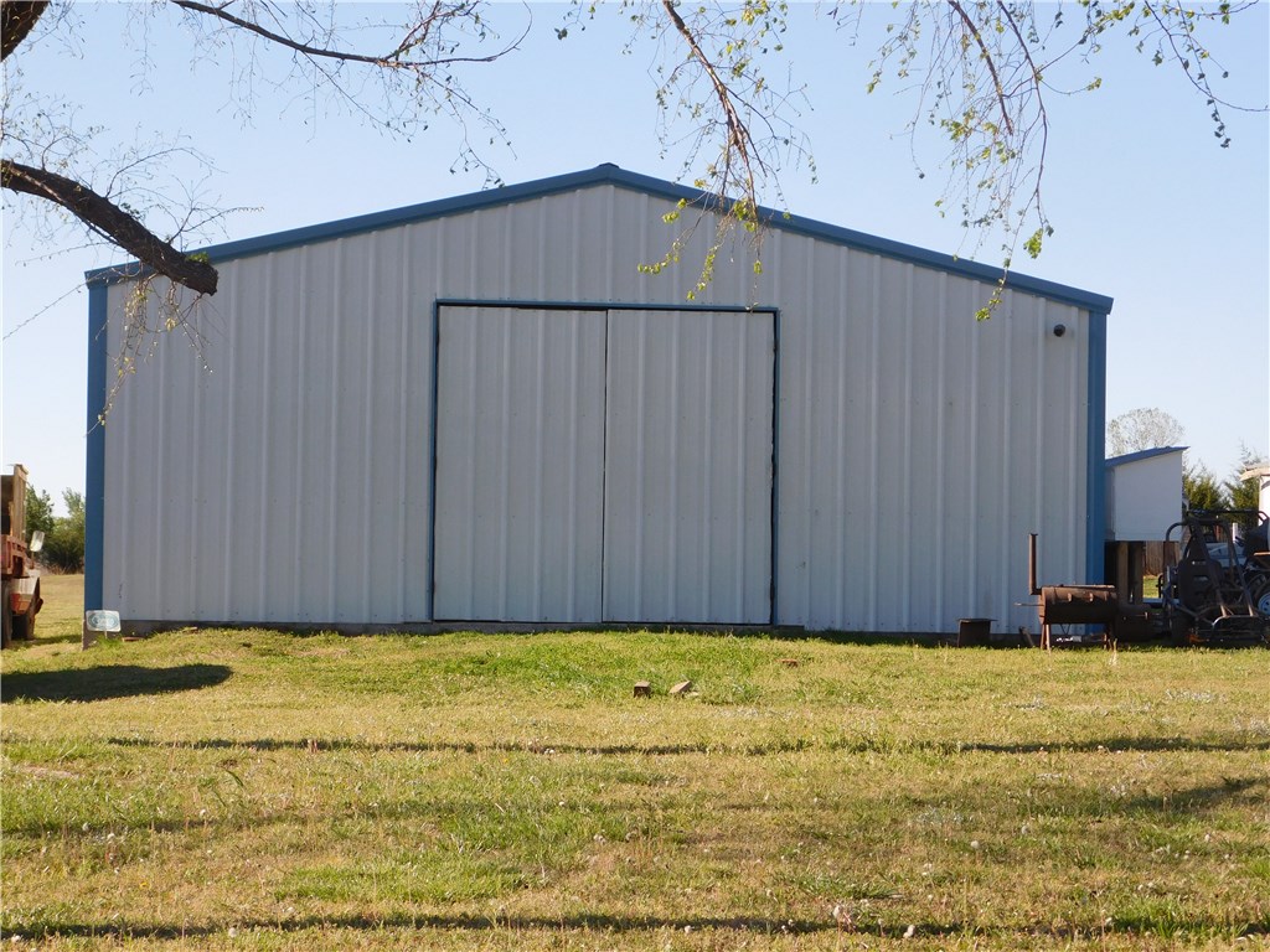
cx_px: 635
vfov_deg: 18.4
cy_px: 476
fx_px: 2935
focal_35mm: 80
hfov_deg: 24.4
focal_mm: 14.2
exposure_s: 1/500
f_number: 4.4
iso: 125
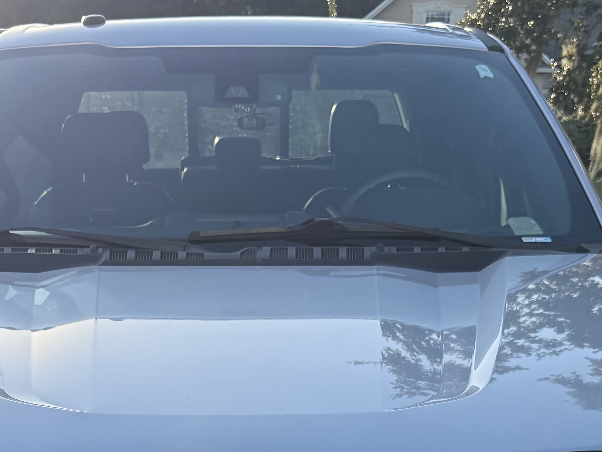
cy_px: 559
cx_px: 256
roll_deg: -1.5
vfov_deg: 20.4
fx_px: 1165
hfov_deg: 28.9
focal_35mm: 67
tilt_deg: -20.1
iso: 100
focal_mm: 6.76
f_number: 1.78
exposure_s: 1/1727
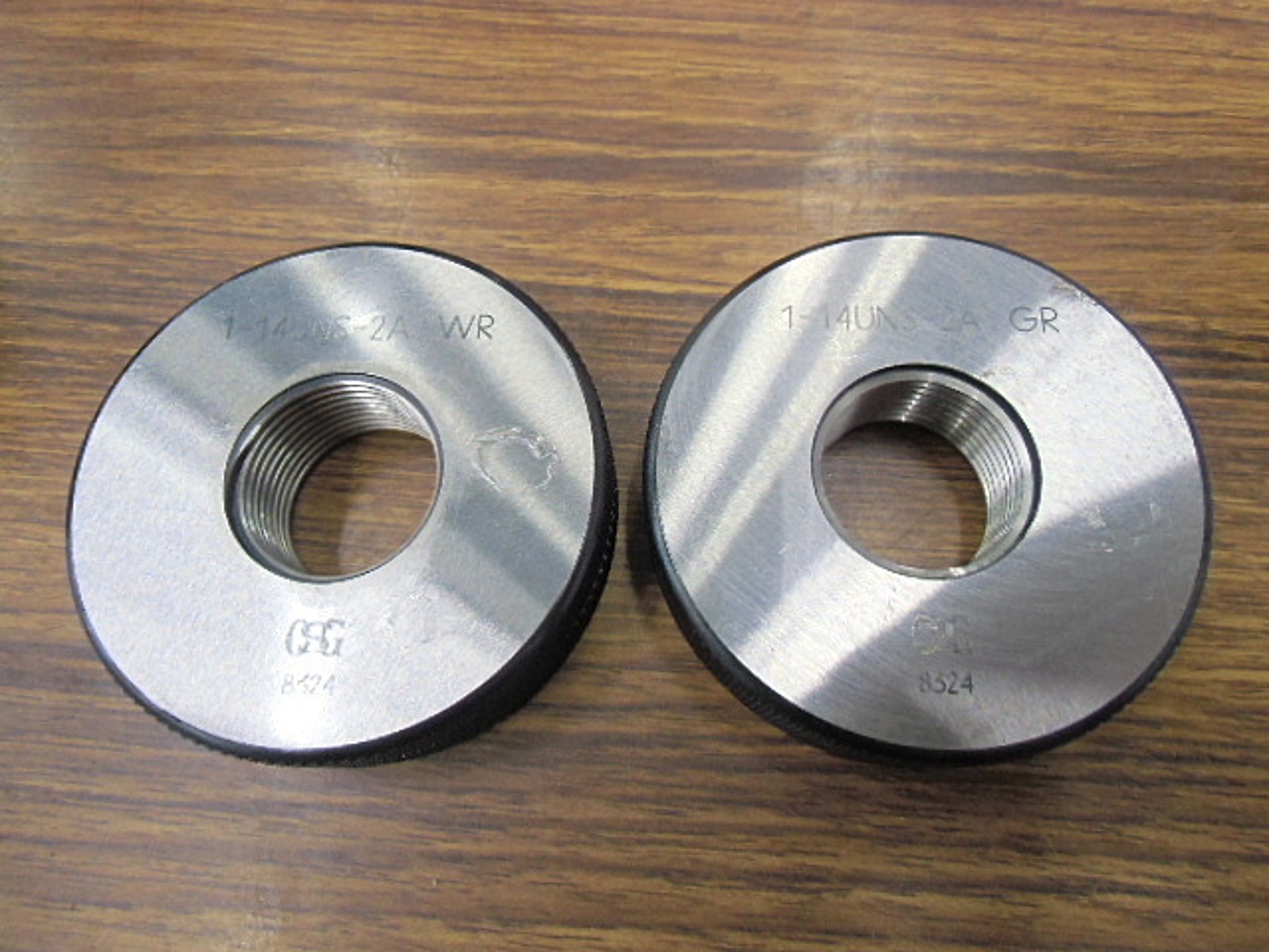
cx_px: 634
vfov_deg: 56.8
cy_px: 476
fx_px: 880
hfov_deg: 71.6
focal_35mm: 24
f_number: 3
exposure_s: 1/30
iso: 400
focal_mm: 4.24
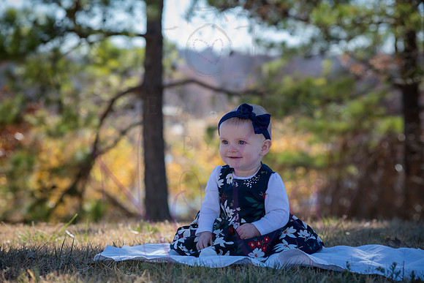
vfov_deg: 11.4
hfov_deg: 17.1
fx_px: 1414
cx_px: 212
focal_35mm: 120
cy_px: 142
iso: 400
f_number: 5.6
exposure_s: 1/640
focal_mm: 120
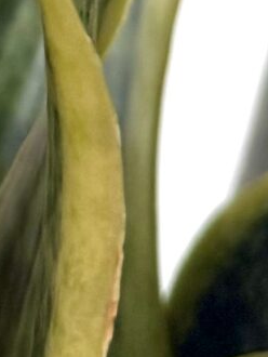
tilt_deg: +0.5
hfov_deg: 8.0
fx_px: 1918
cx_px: 165
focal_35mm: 186
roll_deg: +0.8
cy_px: -504
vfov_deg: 9.4
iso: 200
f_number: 1.78
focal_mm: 6.76
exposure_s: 1/117
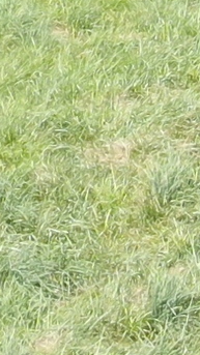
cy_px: -487
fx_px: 4421
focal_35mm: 469
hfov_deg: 2.6
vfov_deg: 4.5
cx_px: 439
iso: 100
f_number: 3.8
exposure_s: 1/240
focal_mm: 8.6
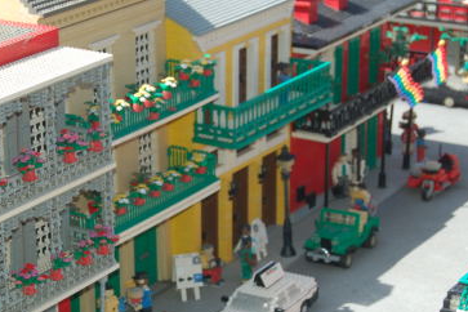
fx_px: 1545
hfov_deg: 17.2
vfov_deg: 11.5
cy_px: 182
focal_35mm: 119
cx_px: 166
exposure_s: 1/320
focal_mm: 45
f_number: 5.3
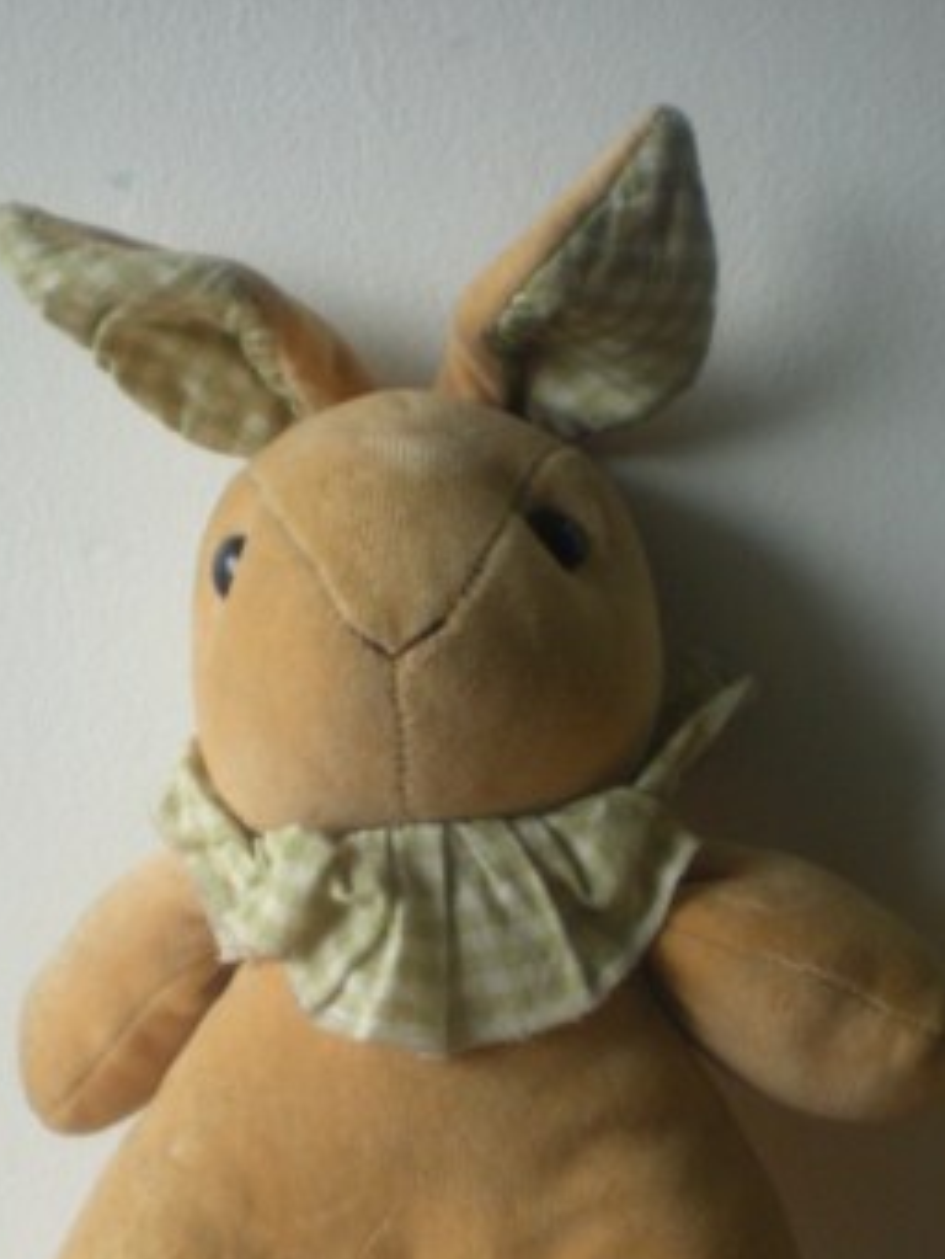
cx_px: 425
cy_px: 949
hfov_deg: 25.2
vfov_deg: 32.6
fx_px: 2110
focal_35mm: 58
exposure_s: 1/56.5
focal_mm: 6.3
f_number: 3.1
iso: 197
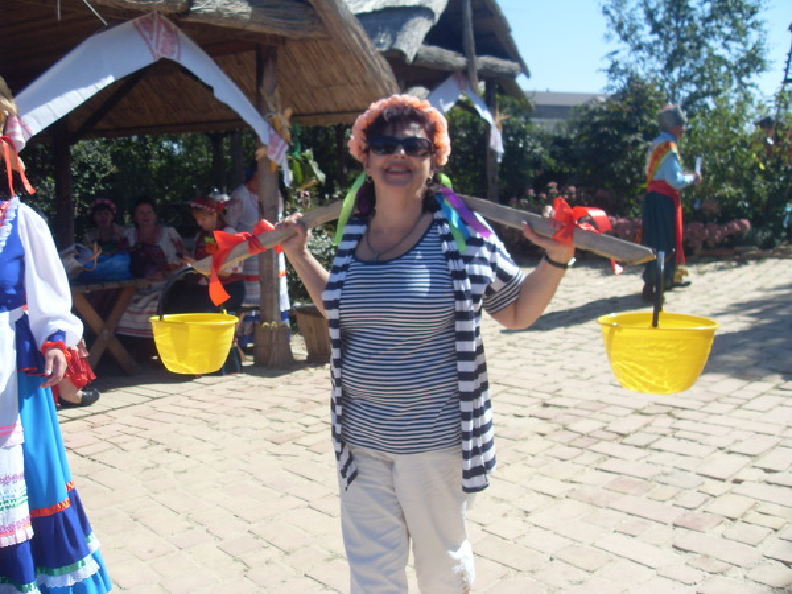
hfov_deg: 52.6
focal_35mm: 35
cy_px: 297
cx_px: 396
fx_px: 801
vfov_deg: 40.7
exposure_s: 1/250
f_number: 7
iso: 80
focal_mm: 6.3
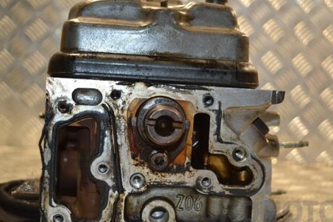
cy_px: 114
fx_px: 533
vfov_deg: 23.5
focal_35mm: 58
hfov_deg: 34.7
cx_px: 170
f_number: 4.5
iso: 320
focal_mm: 29
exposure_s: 1/60
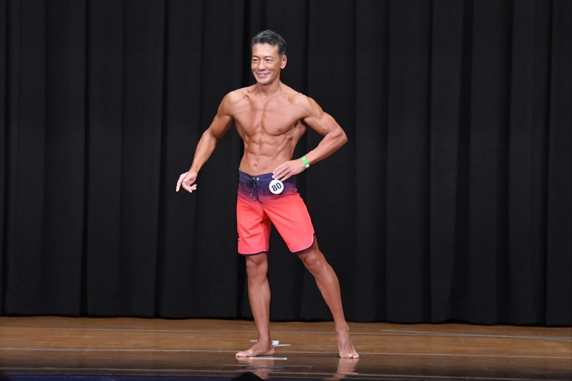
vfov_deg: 6.3
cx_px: 286
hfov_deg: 9.5
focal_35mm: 217
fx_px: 3446
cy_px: 190
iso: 8000
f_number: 5.6
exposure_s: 1/400
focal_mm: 145
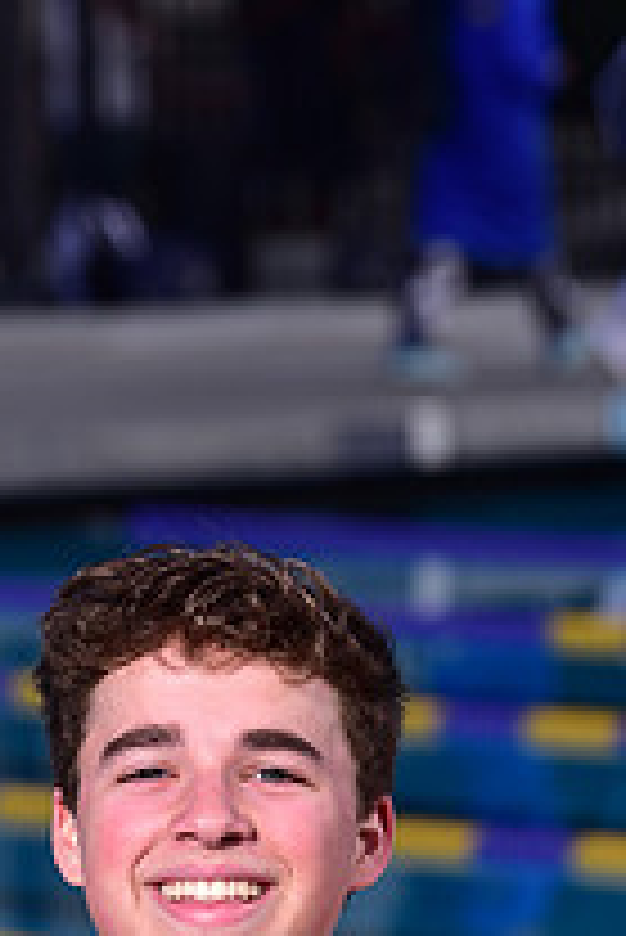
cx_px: 164
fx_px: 11613
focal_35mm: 446
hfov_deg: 3.1
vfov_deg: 4.6
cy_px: 1269
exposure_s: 1/250
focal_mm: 160
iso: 80
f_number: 7.1
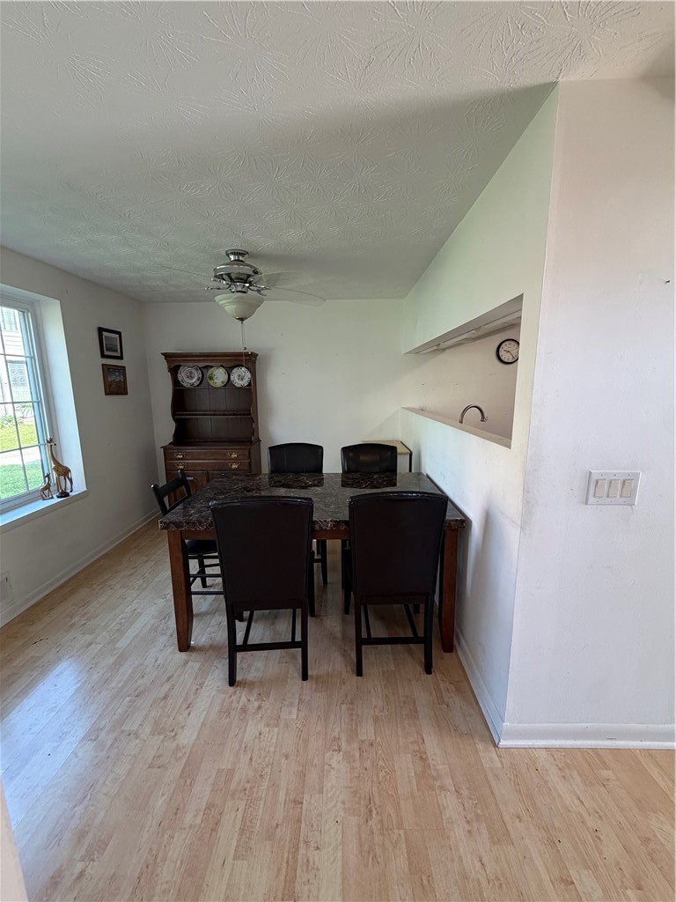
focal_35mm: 14
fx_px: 365
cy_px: 451
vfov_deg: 102.1
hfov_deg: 85.7
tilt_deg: -10.5
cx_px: 338
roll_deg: +0.2
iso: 250
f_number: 2.2
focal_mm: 2.22
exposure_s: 1/120
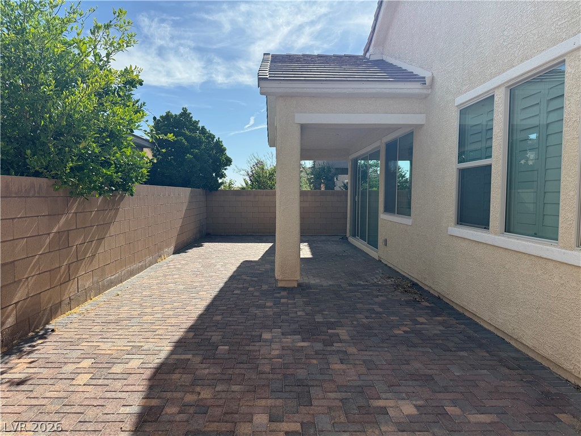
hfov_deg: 71.6
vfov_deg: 56.8
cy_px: 218
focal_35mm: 24
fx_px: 403
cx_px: 290
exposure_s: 1/5319
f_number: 1.78
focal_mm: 6.76
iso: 100
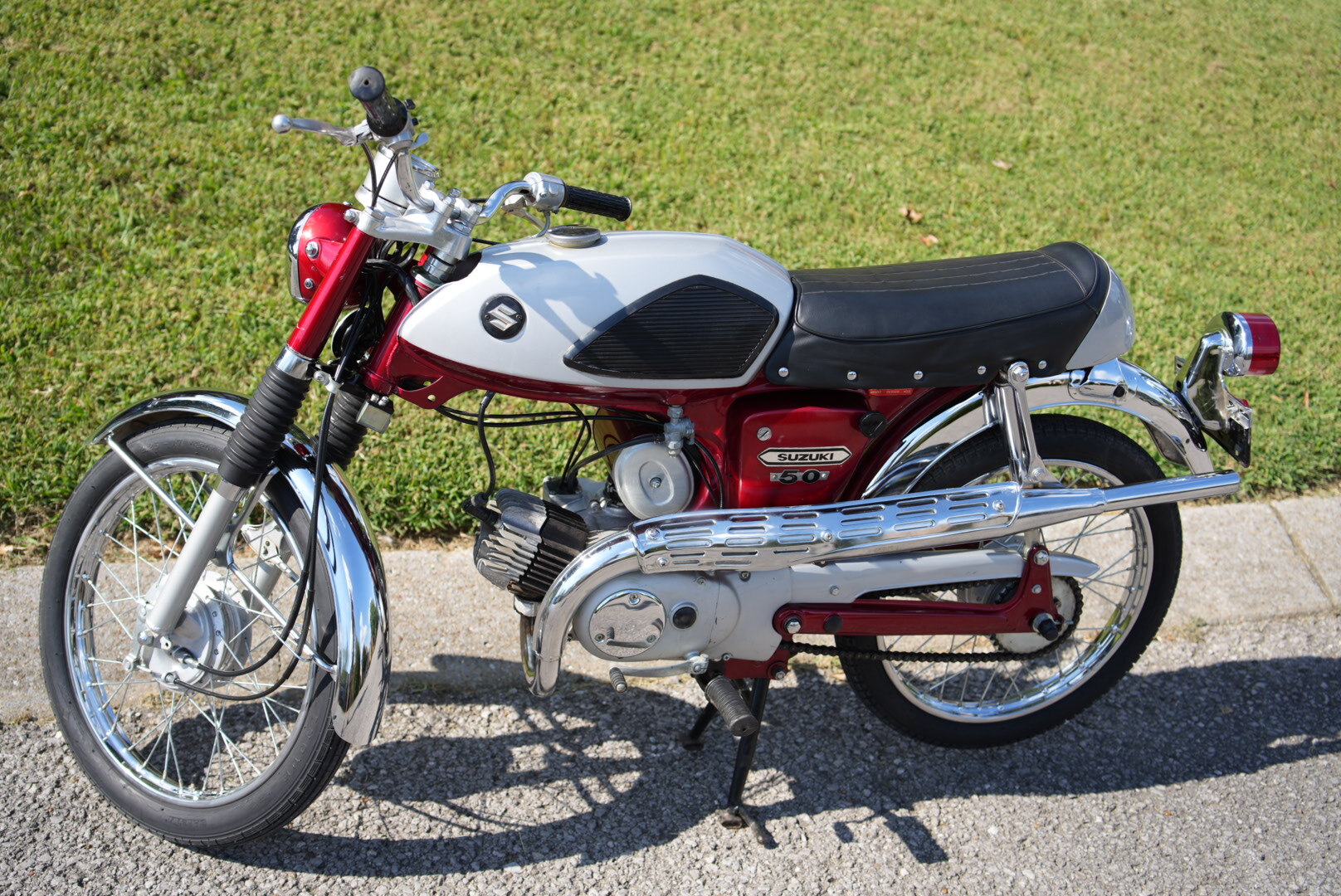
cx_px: 670
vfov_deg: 37.9
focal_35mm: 35
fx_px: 1305
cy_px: 448
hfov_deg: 54.4
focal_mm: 35
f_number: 3.5
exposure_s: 1/640
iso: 100
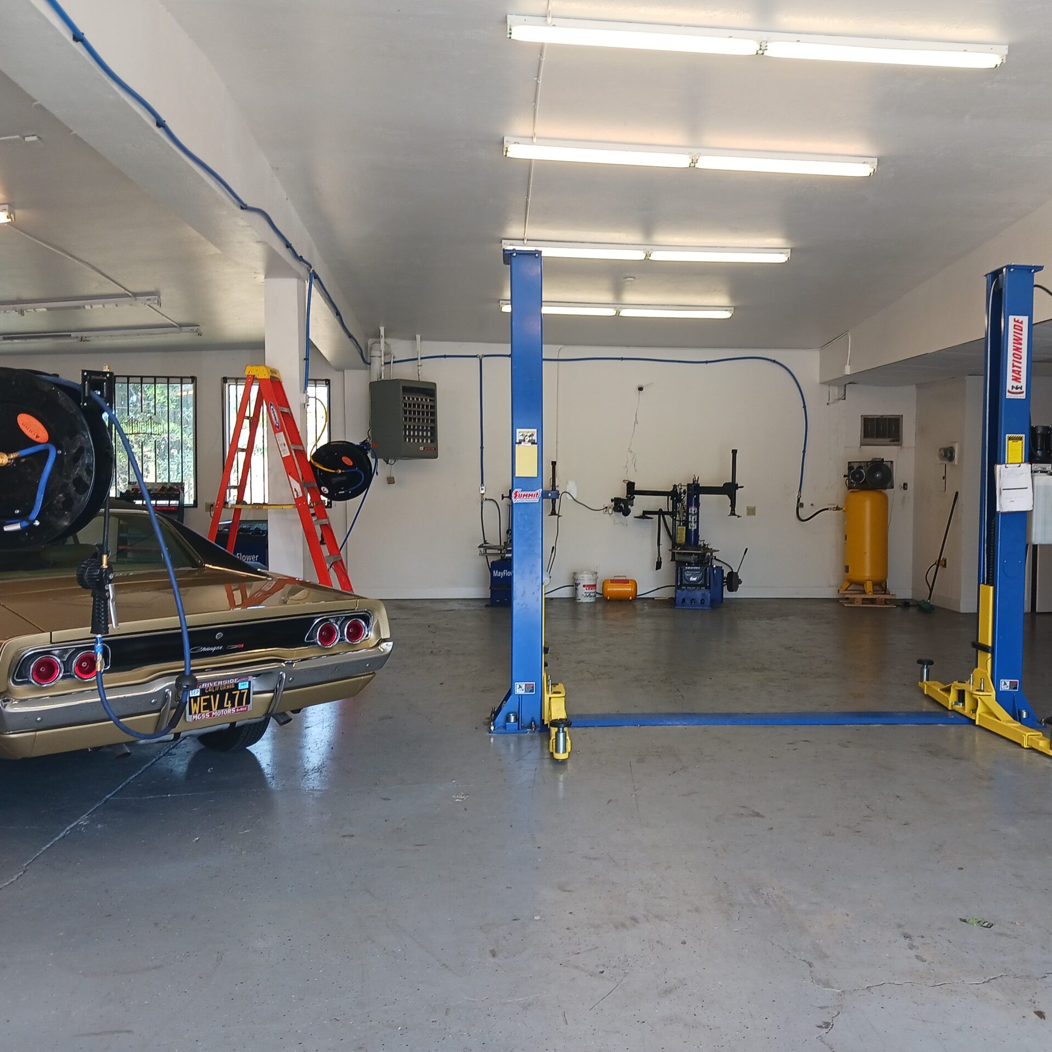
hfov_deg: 50.9
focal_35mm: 32
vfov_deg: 51.1
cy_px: 527
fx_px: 1100
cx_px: 616
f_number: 1.8
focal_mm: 4
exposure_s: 1/50
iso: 64
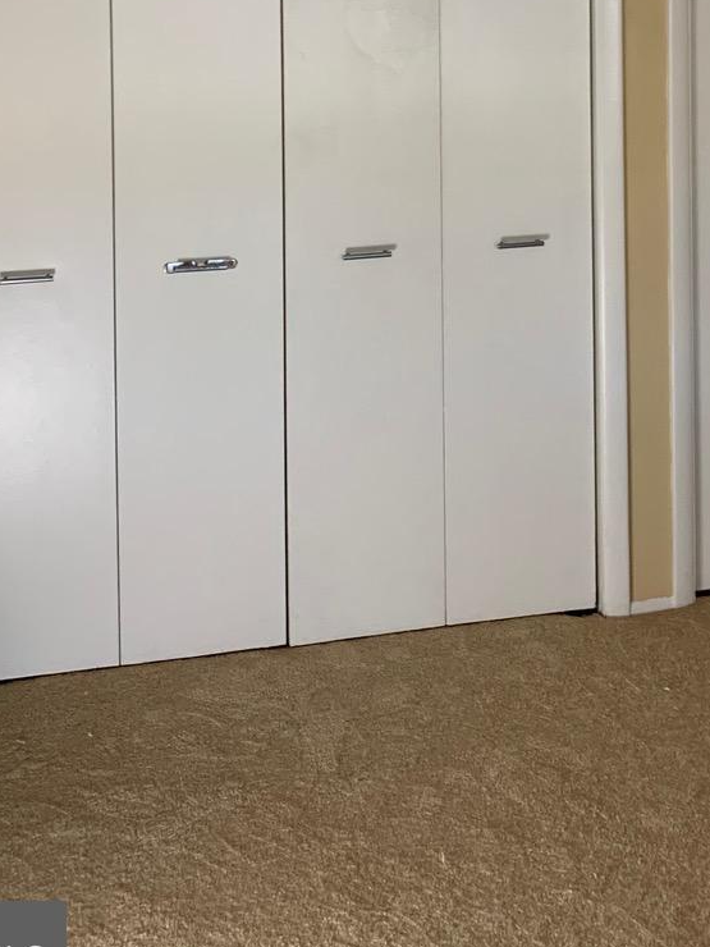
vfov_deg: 32.9
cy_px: 23
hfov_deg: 26.8
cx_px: 484
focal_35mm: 54
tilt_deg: +0.5
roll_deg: -1.5
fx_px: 1477
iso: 125
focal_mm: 4.25
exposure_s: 1/60
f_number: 1.8
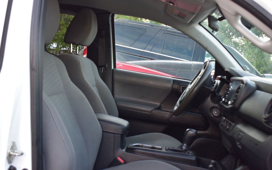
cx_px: 136
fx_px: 352
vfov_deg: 27.1
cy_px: 86
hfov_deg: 42.2
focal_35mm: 48
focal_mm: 31
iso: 560
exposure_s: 1/15
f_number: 6.3
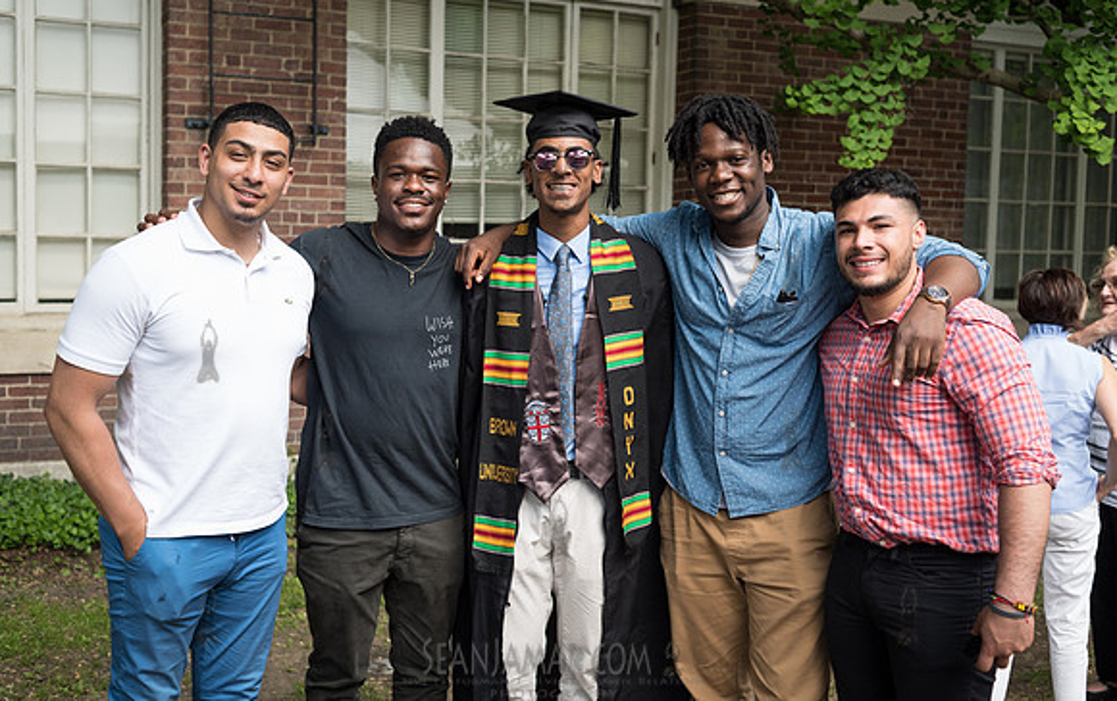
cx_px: 564
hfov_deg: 49.0
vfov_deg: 31.9
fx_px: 1227
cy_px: 317
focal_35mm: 40
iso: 250
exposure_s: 1/400
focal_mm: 35
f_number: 4
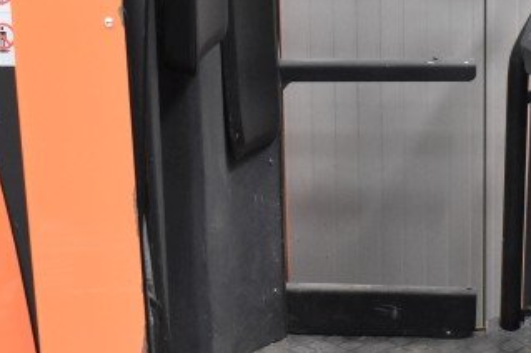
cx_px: 406
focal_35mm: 113
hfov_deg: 18.0
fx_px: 1665
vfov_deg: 12.1
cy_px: 231
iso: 1600
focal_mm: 20
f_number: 5
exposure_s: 1/20
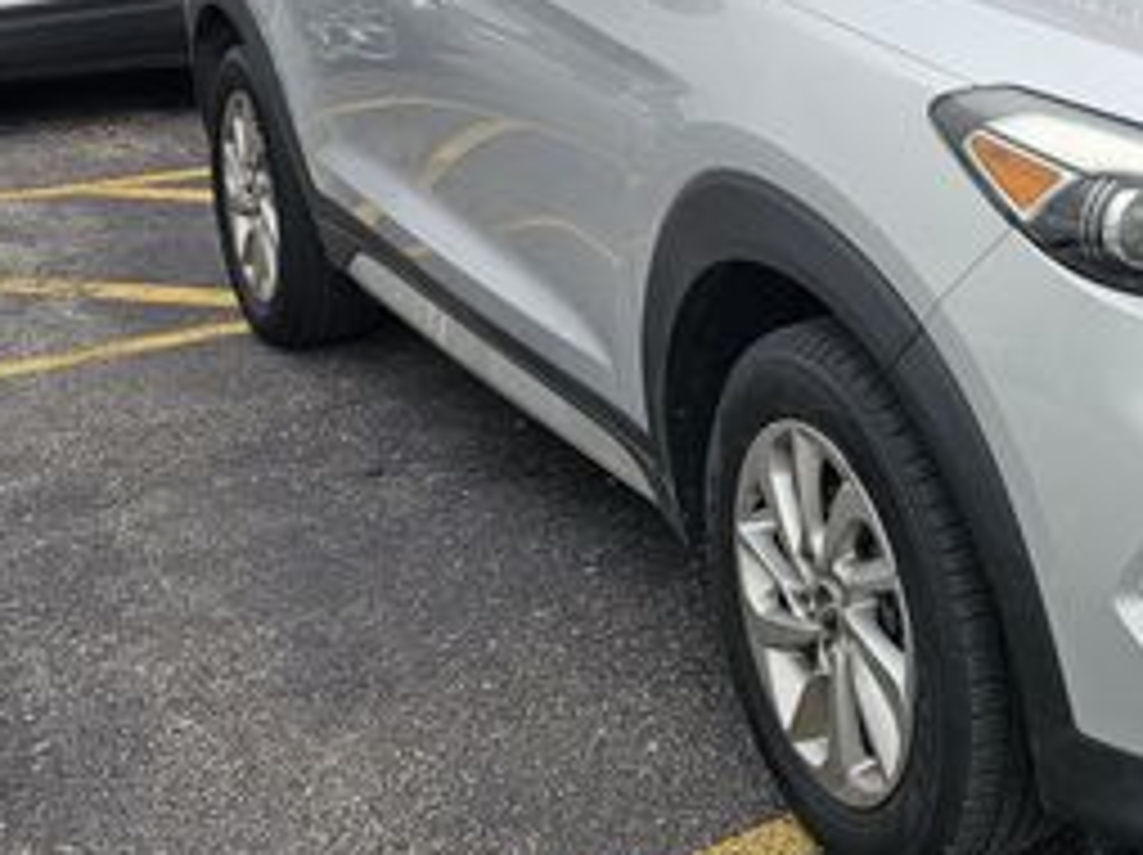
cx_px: 1368
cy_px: 117
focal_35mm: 58
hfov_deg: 28.9
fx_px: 1913
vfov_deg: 24.6
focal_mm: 6.3
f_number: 1.7
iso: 20
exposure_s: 1/440
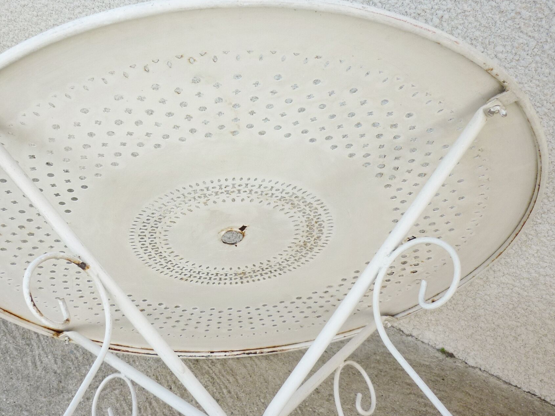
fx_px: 641
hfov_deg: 46.7
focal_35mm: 40
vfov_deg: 35.9
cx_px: 236
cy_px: 213
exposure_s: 1/500
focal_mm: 5.5
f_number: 2.8
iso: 80
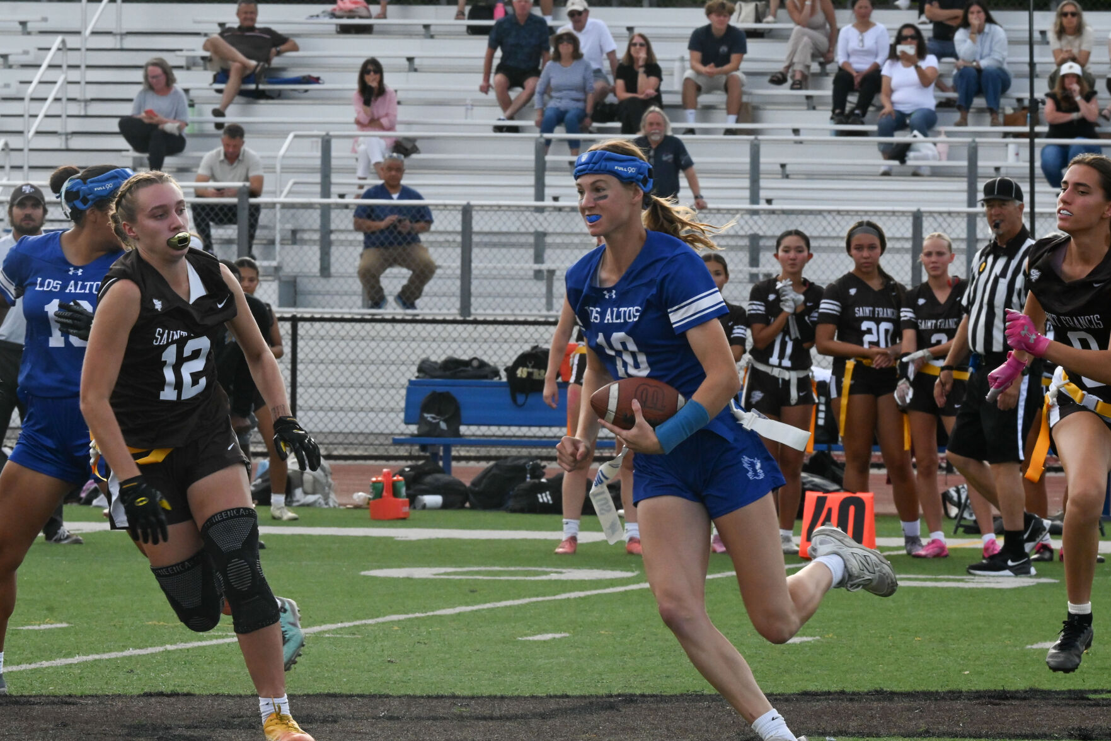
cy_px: 370
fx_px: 9257
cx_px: 556
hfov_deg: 6.9
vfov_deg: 4.6
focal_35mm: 300
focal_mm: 200
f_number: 16
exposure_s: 1/1000
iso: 2500
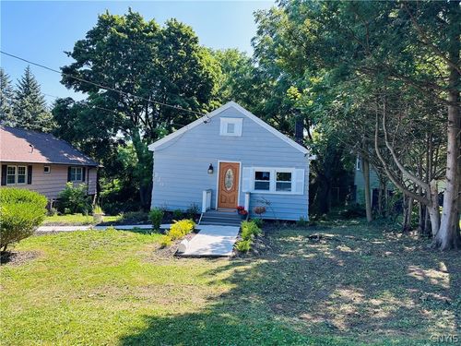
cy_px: 173
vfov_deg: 56.8
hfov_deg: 71.6
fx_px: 320
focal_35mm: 24
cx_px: 230
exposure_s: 1/887
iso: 80
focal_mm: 6.86
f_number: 1.78
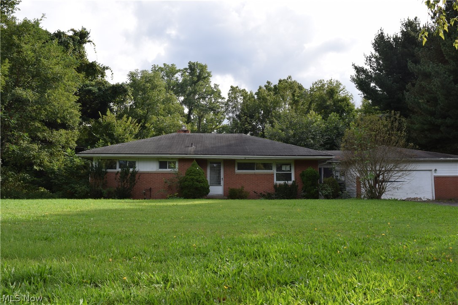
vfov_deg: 47.9
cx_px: 229
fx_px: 343
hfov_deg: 67.4
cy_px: 152
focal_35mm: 27
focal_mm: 18
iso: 220
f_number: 8
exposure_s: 1/250
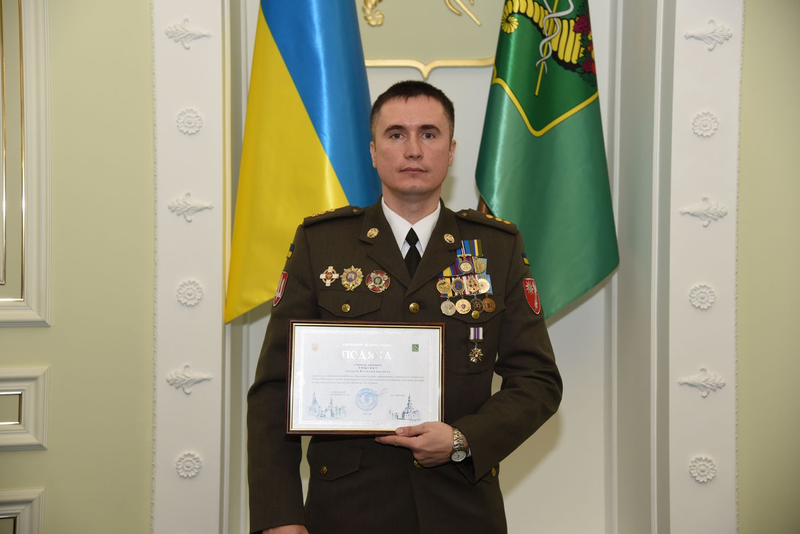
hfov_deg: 34.5
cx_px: 400
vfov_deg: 23.4
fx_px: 1289
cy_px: 267
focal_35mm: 58
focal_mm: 58
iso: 800
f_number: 4
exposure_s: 1/200
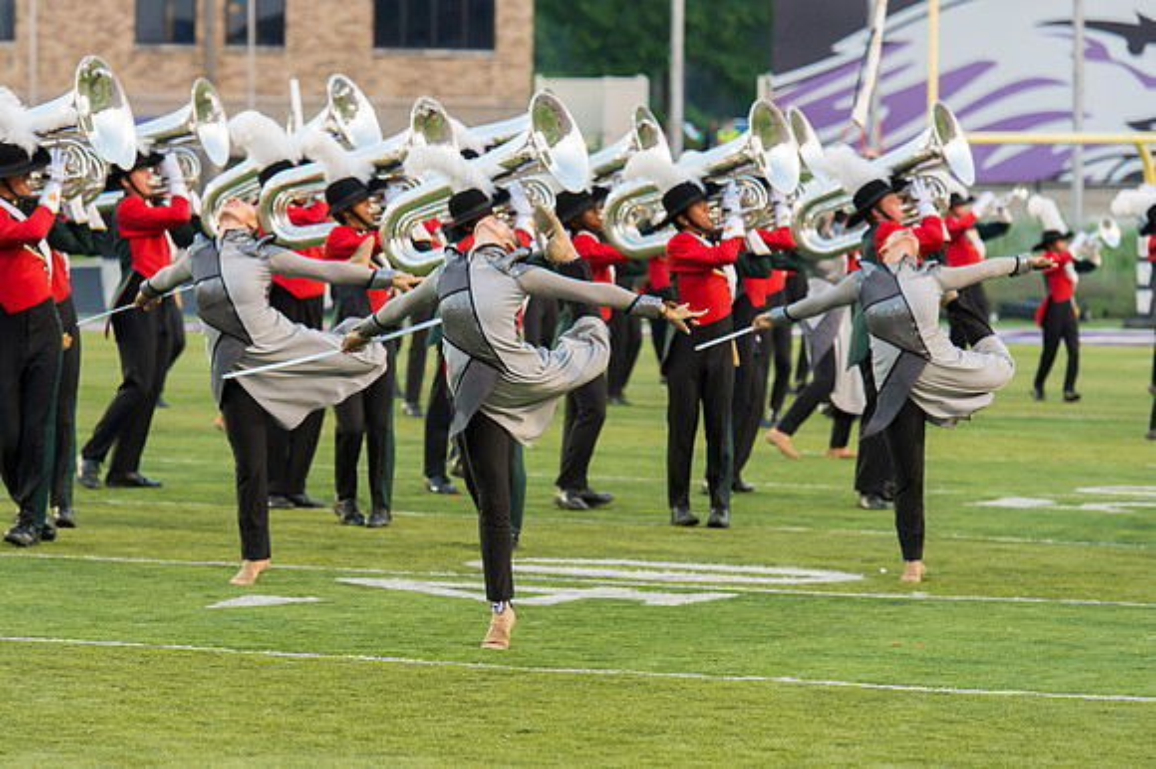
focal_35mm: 184
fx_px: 5904
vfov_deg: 7.5
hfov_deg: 11.2
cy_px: 351
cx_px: 495
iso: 3200
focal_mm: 160
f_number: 5
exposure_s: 1/640
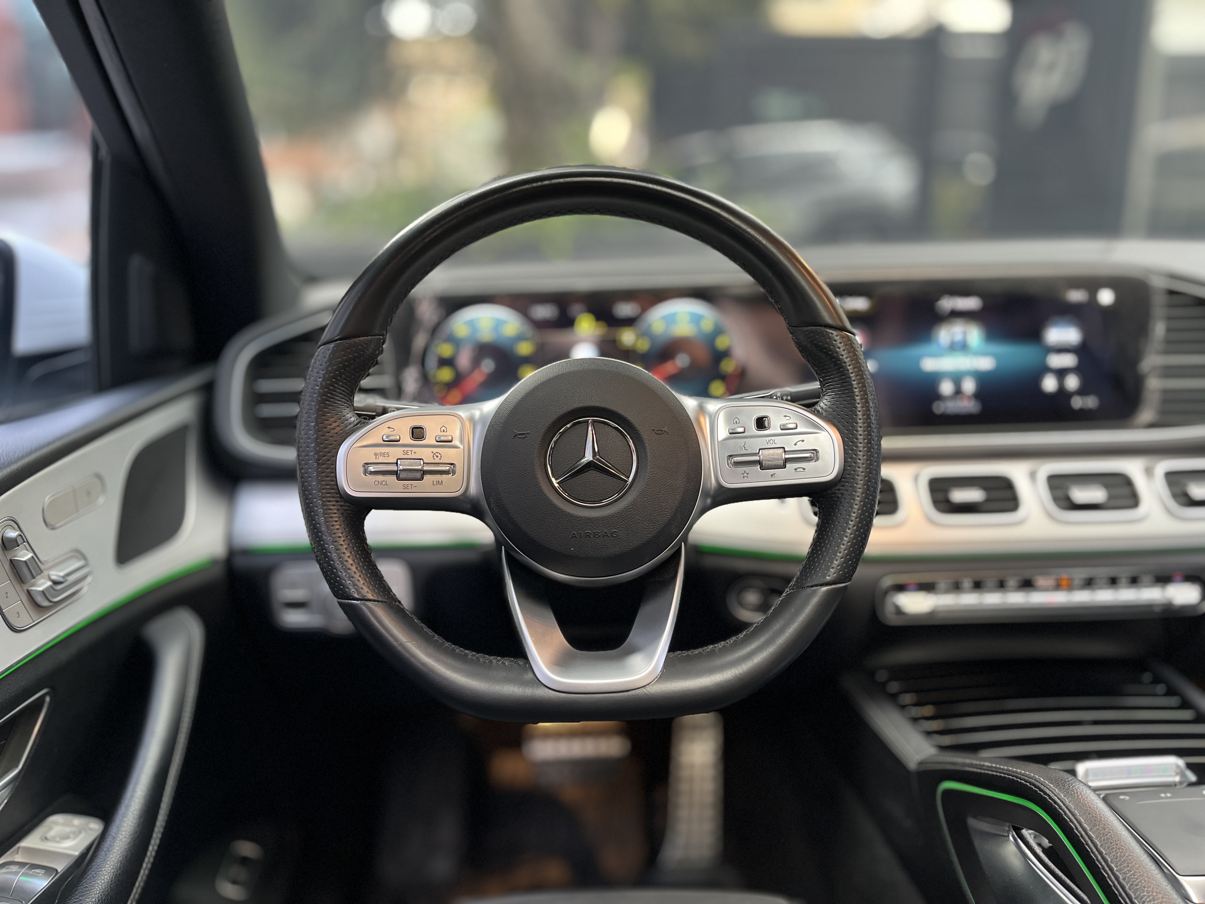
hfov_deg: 67.3
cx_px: 602
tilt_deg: -14.1
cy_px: 452
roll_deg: +0.4
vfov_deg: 53.1
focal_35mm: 26
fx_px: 905
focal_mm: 5.1
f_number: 1.6
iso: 160
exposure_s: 1/60
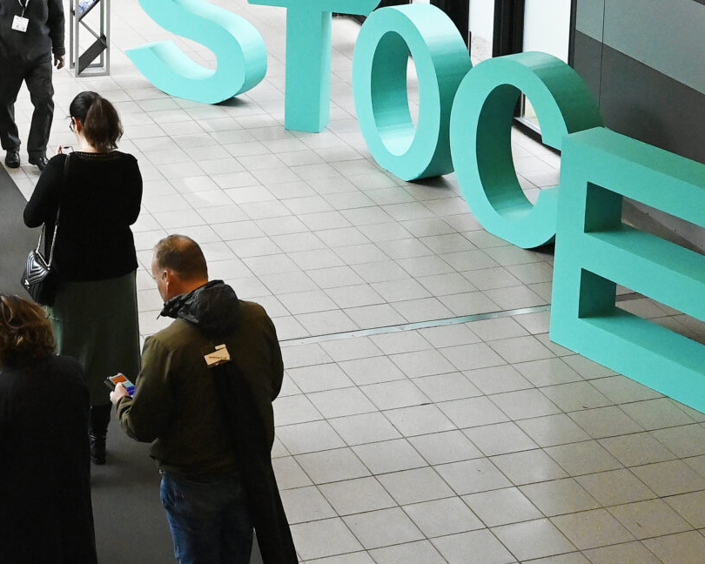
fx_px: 1920
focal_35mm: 92
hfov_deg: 20.8
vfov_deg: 16.0
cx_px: 249
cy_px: -145
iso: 4000
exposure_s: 1/200
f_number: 5.6
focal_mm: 31
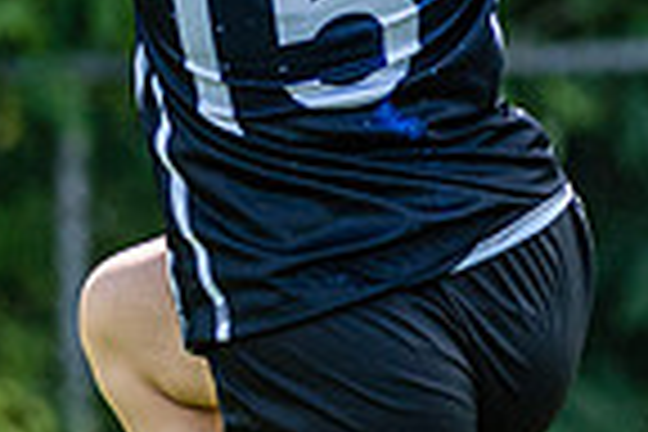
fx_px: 26782
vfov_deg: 0.9
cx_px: 414
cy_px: 333
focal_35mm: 1488
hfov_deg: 1.4
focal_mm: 200
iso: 200
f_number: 4
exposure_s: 1/1250
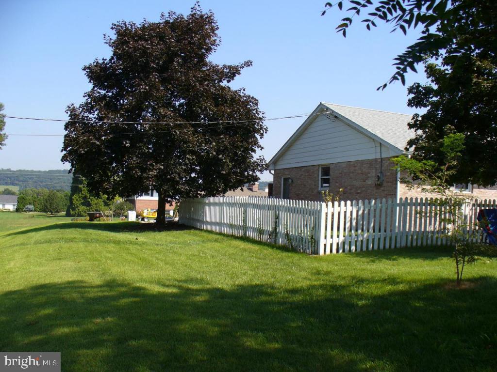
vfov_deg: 38.7
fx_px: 531
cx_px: 248
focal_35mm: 37
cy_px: 186
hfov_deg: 50.1
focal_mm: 6.1
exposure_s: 1/250
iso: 80
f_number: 5.6
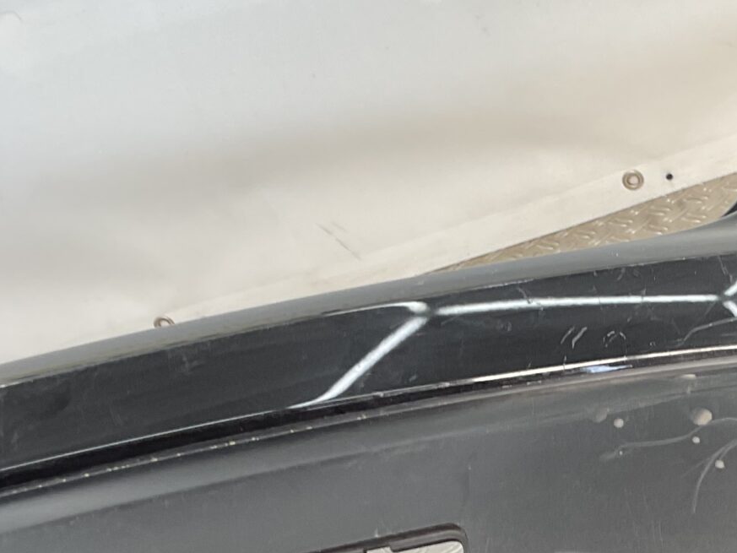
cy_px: 513
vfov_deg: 17.1
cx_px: 675
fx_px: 1810
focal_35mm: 85
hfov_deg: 22.4
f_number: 1.8
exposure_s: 1/120
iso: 25
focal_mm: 3
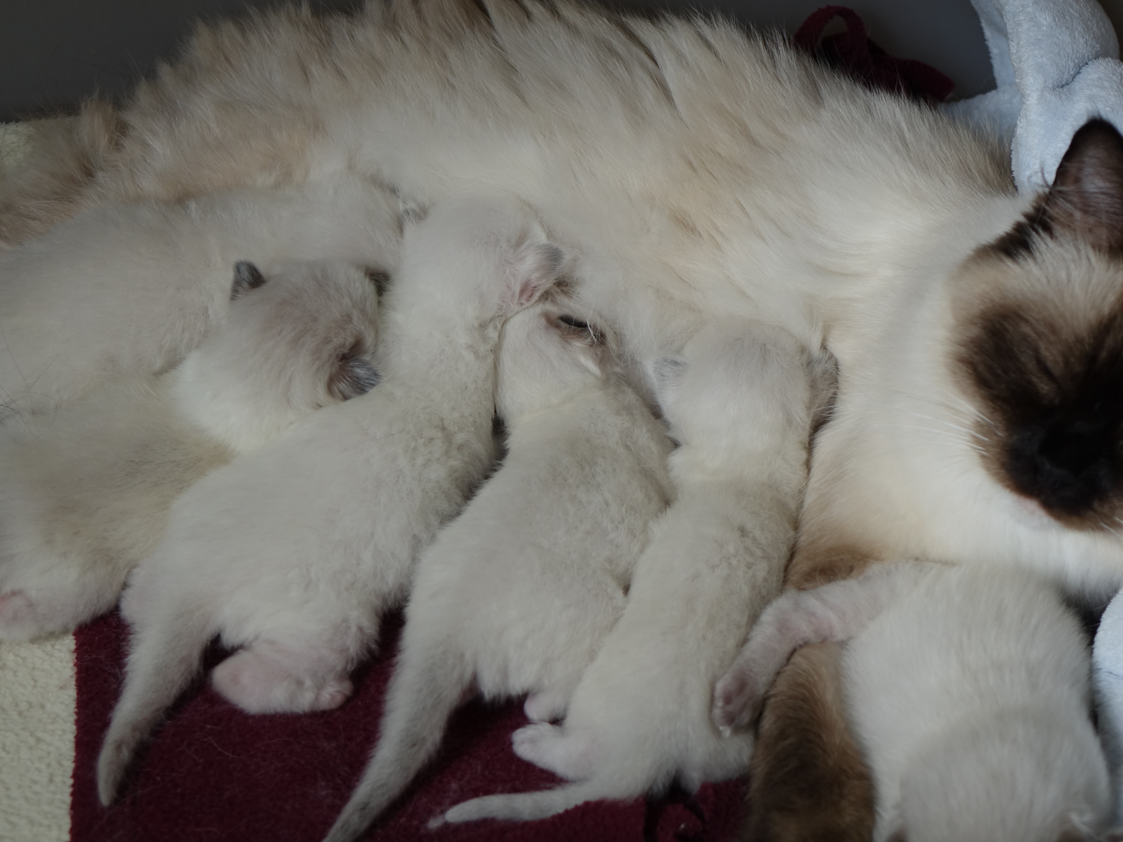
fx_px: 2044
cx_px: 638
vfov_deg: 23.3
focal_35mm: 63
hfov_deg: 30.7
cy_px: 413
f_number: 2.8
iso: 125
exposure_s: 1/125
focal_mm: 18.21
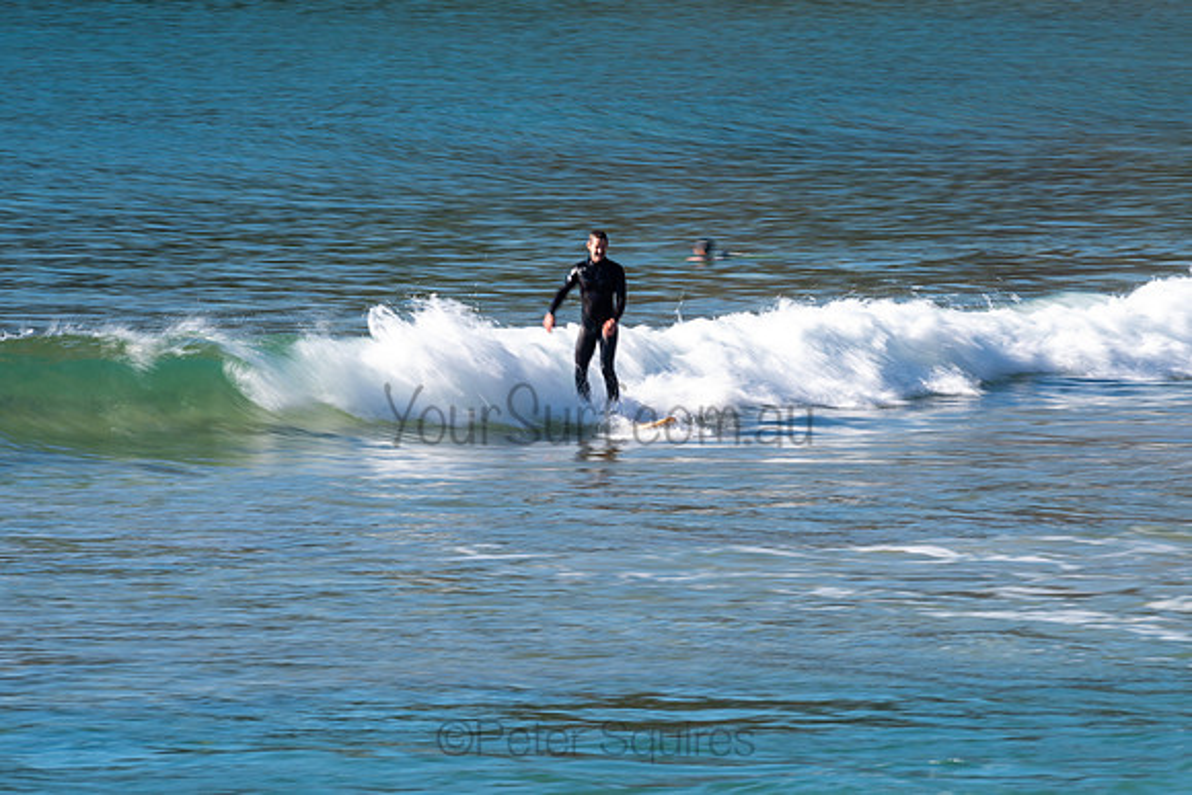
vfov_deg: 2.3
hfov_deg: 3.4
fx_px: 19823
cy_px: 389
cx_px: 609
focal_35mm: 599
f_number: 14
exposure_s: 1/20
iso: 31
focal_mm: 500
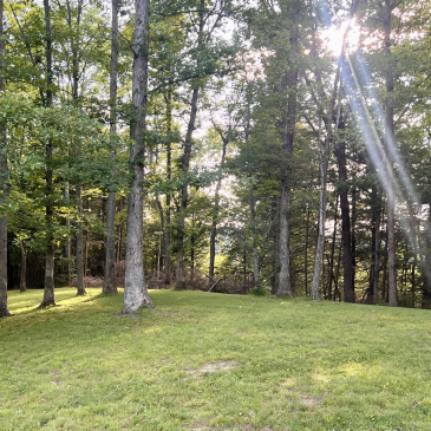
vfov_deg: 39.9
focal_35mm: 42
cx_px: 166
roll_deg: -1.4
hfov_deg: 39.8
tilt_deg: -0.6
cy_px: 256
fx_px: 592
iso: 64
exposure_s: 1/137
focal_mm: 5.7
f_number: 1.5
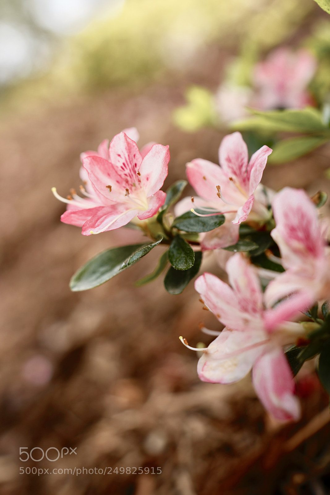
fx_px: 481
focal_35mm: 35
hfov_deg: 37.9
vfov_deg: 54.4
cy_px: 248
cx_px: 165
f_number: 2.8
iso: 50
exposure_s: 1/320
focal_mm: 35
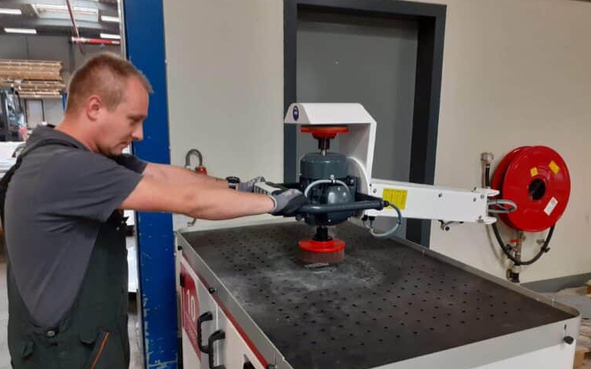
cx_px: 296
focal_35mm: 29
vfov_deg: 43.0
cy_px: 214
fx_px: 467
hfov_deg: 64.6
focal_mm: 3.6
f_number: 1.9
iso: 250
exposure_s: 1/33
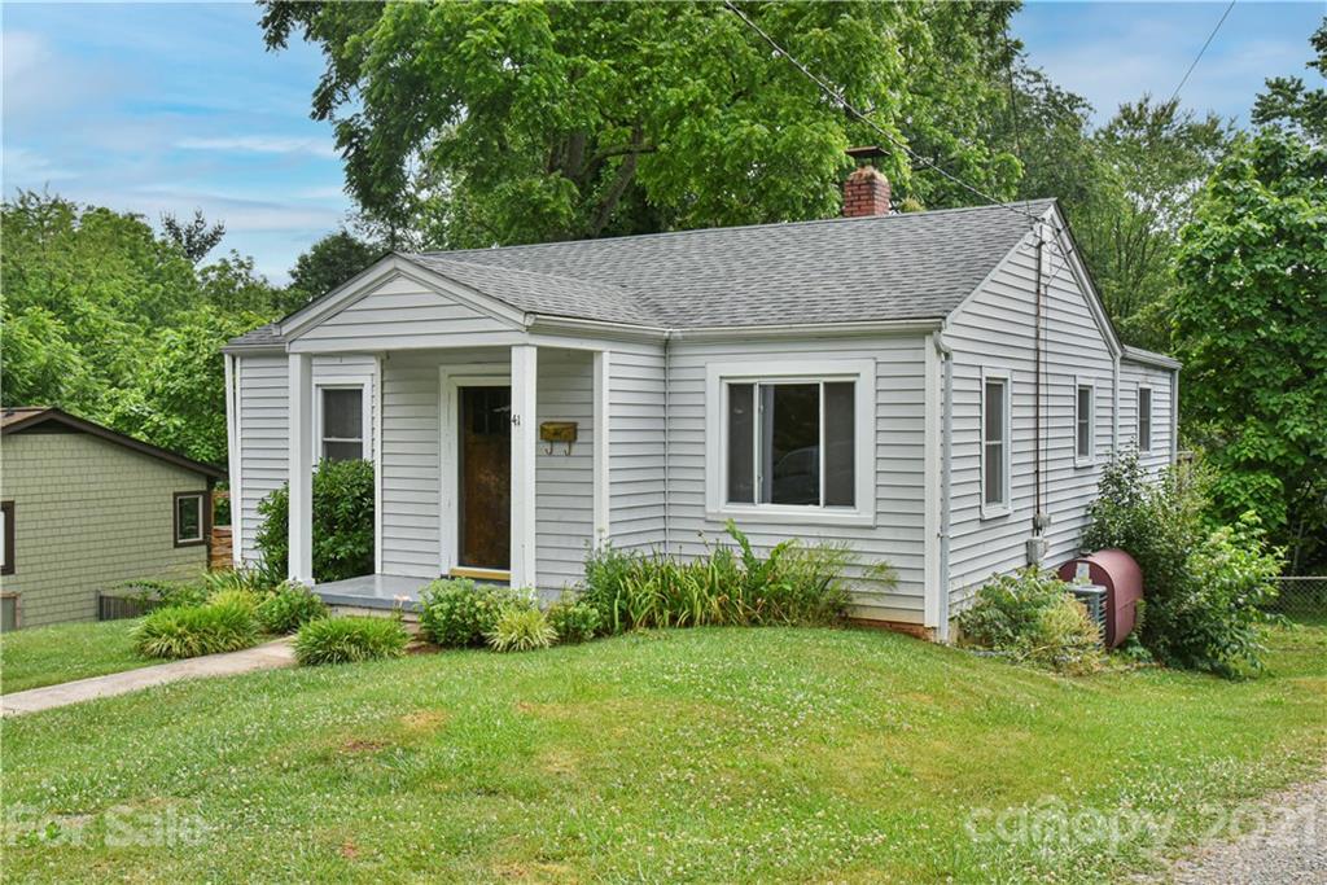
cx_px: 664
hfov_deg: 54.4
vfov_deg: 37.9
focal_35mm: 35
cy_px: 442
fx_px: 1290
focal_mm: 35
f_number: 10
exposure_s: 1/400
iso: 1600
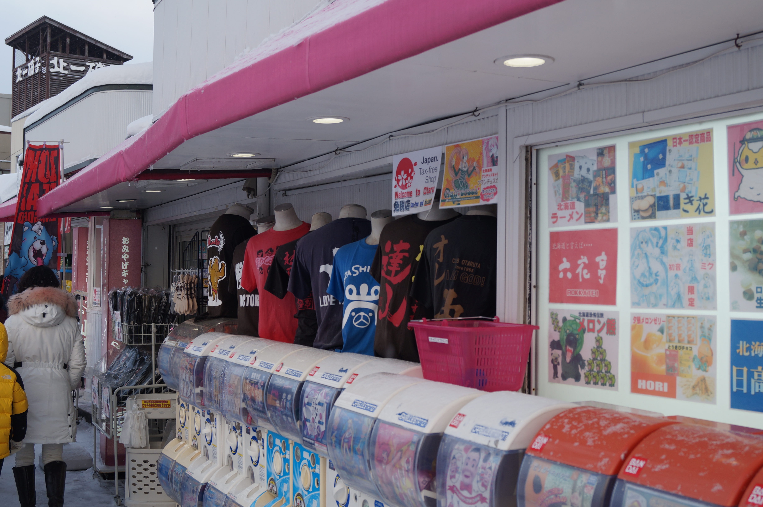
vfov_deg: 29.8
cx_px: 382
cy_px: 254
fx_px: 953
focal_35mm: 45
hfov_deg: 43.6
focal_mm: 30
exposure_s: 1/125
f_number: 6.3
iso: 100
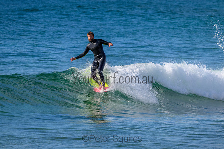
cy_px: 74
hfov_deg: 3.3
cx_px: 112
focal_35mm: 620
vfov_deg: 2.2
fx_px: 3858
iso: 1400
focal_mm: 620
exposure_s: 1/2000
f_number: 11
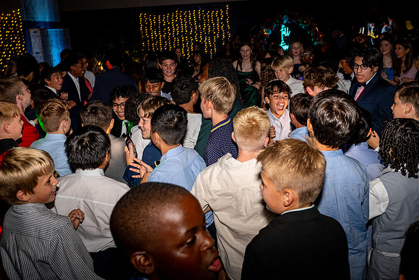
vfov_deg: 38.0
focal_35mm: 35
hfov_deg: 54.8
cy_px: 109
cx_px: 219
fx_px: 404
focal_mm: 25
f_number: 4
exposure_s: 1/100
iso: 1250
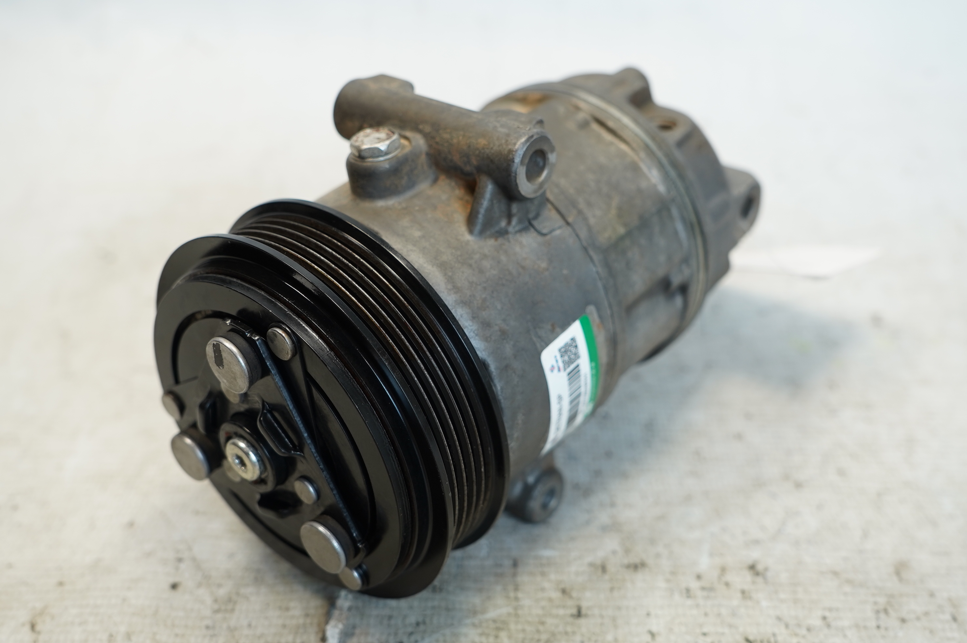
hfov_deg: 45.5
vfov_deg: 31.1
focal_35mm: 43
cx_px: 493
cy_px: 320
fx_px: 1154
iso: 250
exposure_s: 1/60
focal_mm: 28
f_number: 4
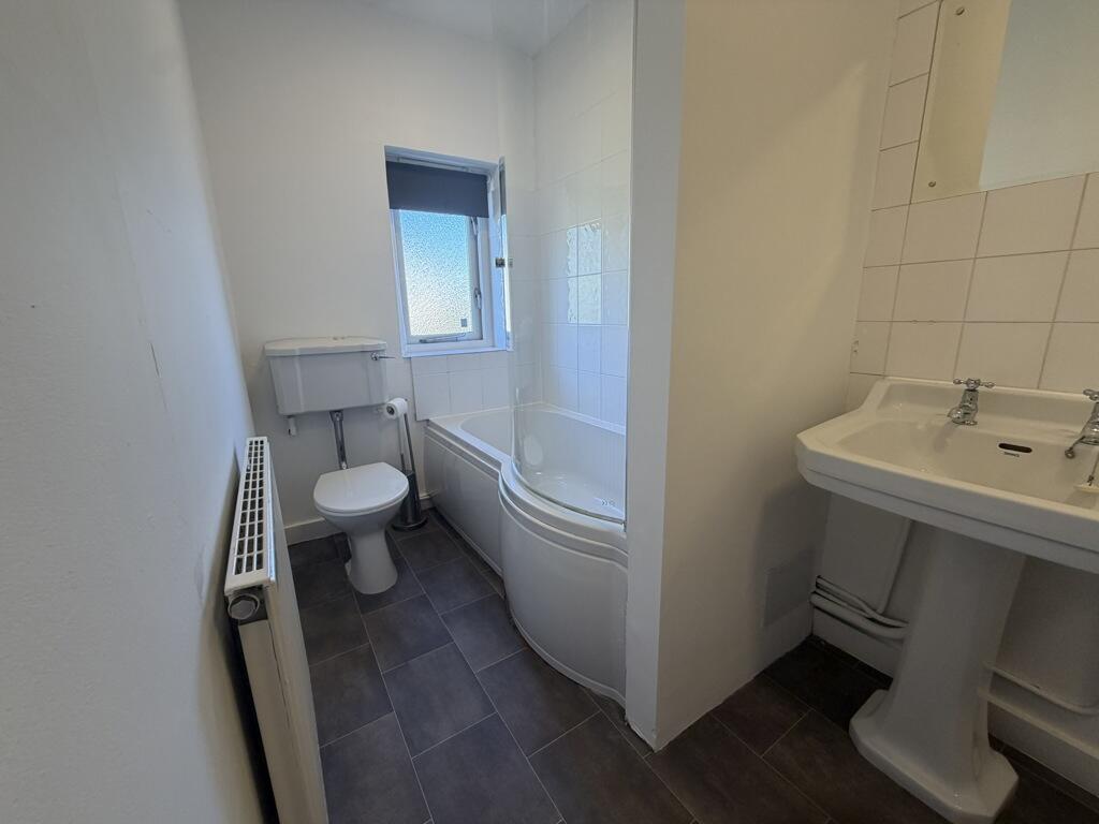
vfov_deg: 85.7
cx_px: 550
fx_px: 444
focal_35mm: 14
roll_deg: +0.6
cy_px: 412
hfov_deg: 102.1
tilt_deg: -13.9
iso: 125
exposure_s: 1/100
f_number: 2.2
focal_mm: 2.22
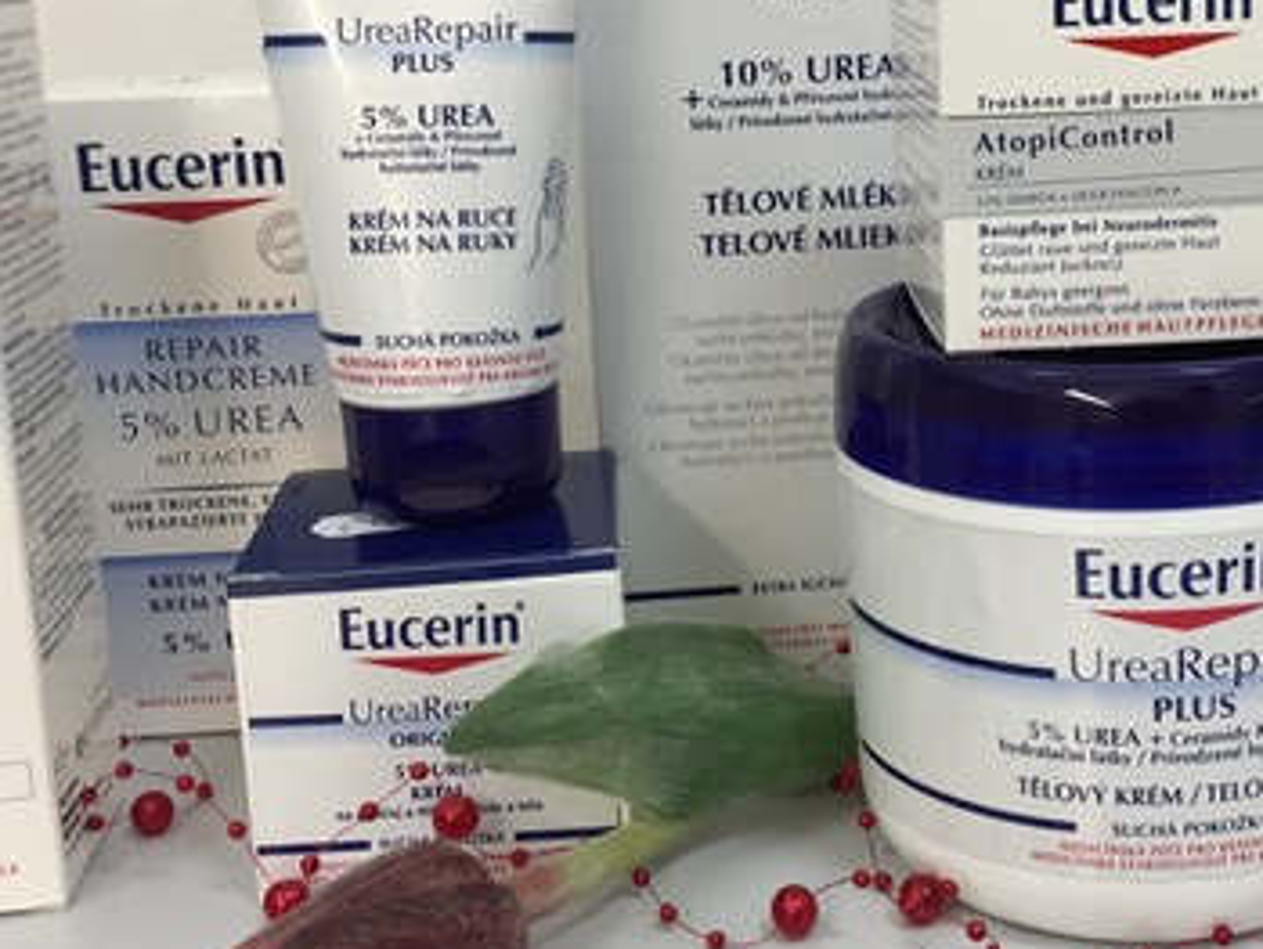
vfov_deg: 27.4
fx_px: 1935
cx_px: 805
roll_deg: +1.8
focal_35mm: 53
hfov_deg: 35.9
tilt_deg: -12.4
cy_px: 336
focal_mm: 4.15
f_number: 2.2
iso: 50
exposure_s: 1/33
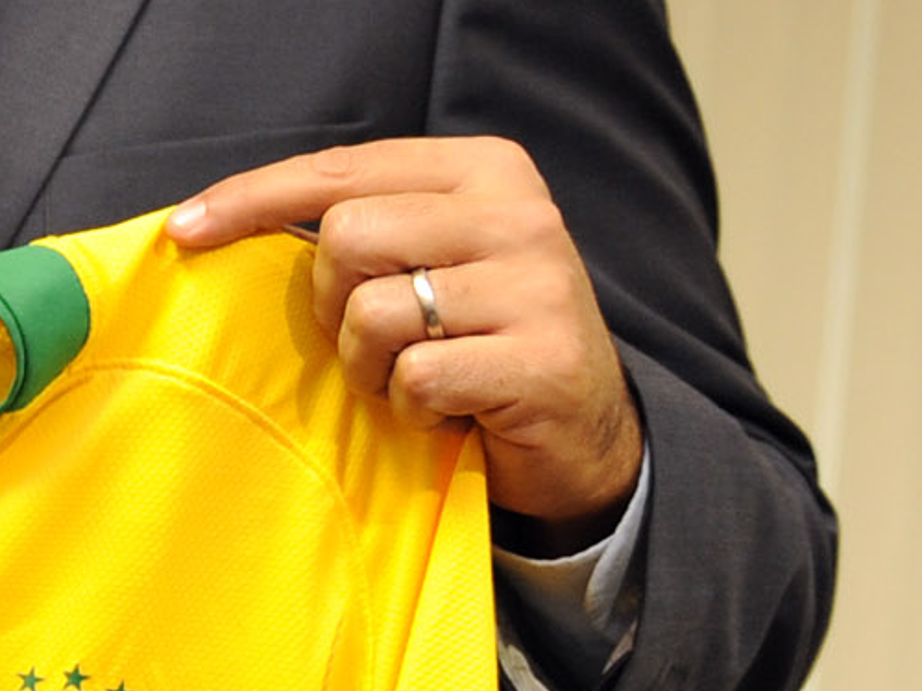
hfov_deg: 9.4
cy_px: 597
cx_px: -1358
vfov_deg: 8.0
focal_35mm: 185
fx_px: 4926
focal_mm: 32
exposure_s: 1/80
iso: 800
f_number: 2.8
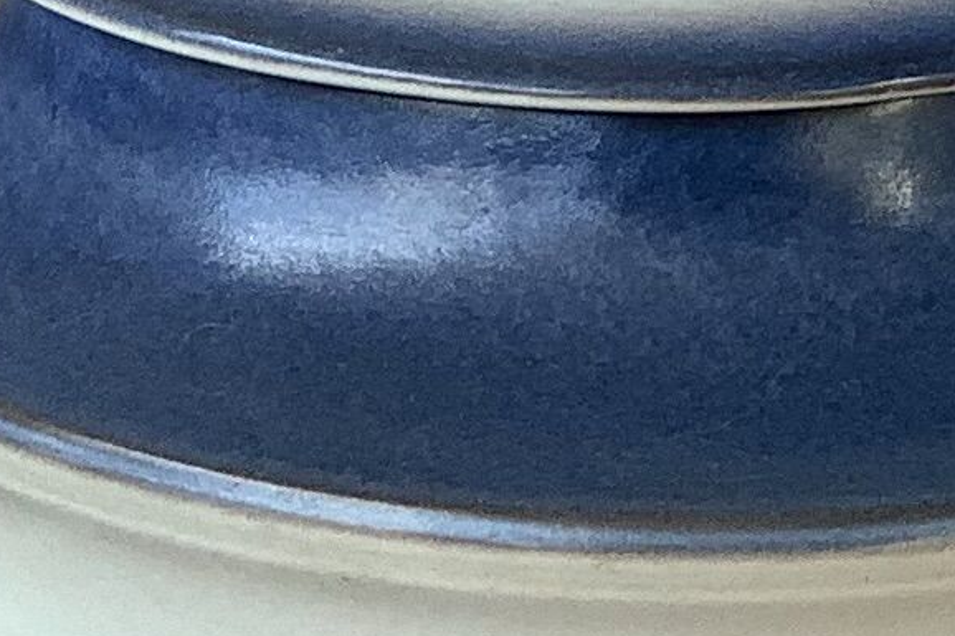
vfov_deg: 7.5
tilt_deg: -21.6
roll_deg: +0.2
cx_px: 7
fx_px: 4826
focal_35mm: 182
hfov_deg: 11.2
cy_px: 512
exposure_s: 1/100
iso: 32
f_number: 2.4
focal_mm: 3.3
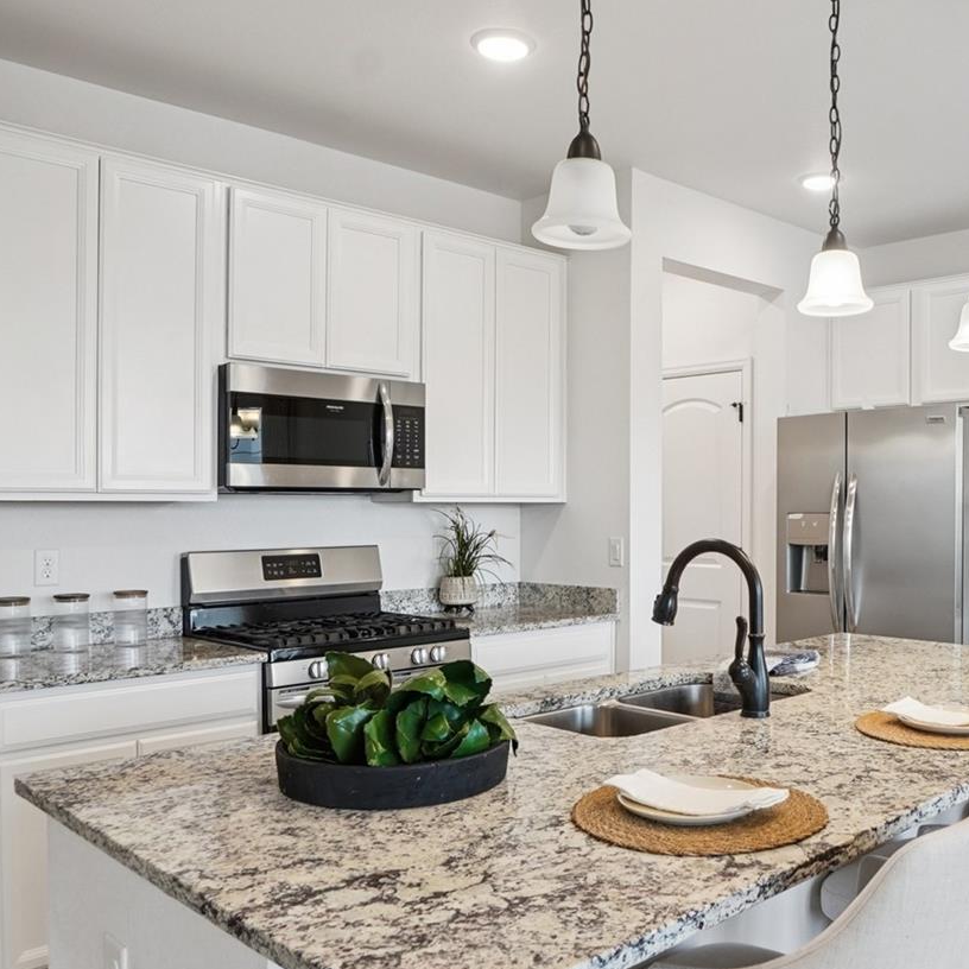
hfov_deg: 52.8
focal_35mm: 30
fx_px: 950
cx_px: 658
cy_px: 499
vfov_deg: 54.0
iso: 400
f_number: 8
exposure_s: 1/30
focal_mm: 12
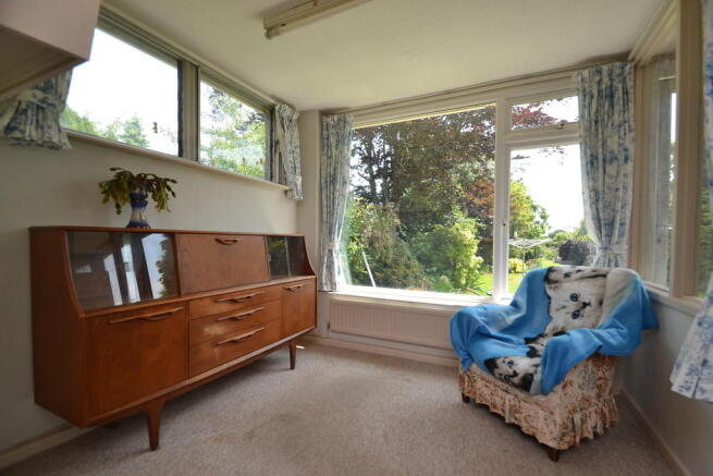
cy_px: 238
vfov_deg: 77.4
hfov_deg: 100.4
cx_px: 356
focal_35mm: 15
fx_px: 297
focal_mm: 10
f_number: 5.6
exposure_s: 1/125
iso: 110
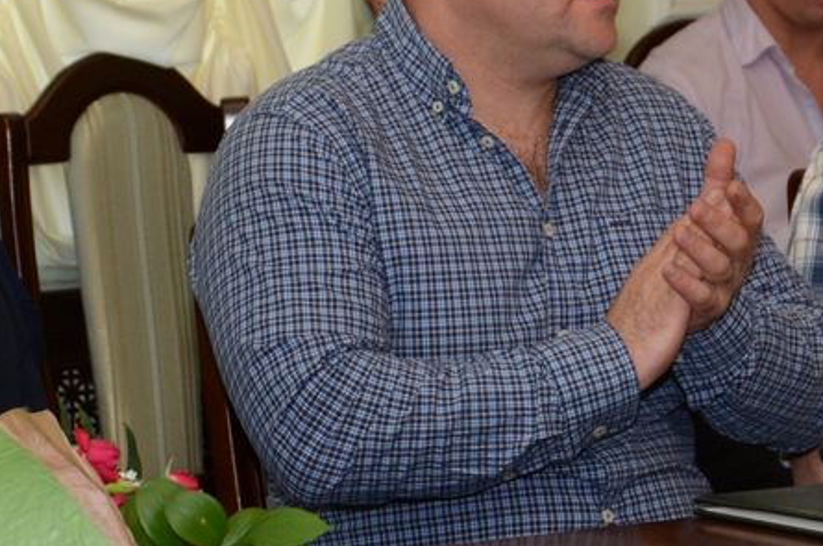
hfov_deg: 10.4
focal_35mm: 198
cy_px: 121
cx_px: 586
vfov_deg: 6.9
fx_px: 4518
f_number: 4.8
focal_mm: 42
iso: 800
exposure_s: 1/200
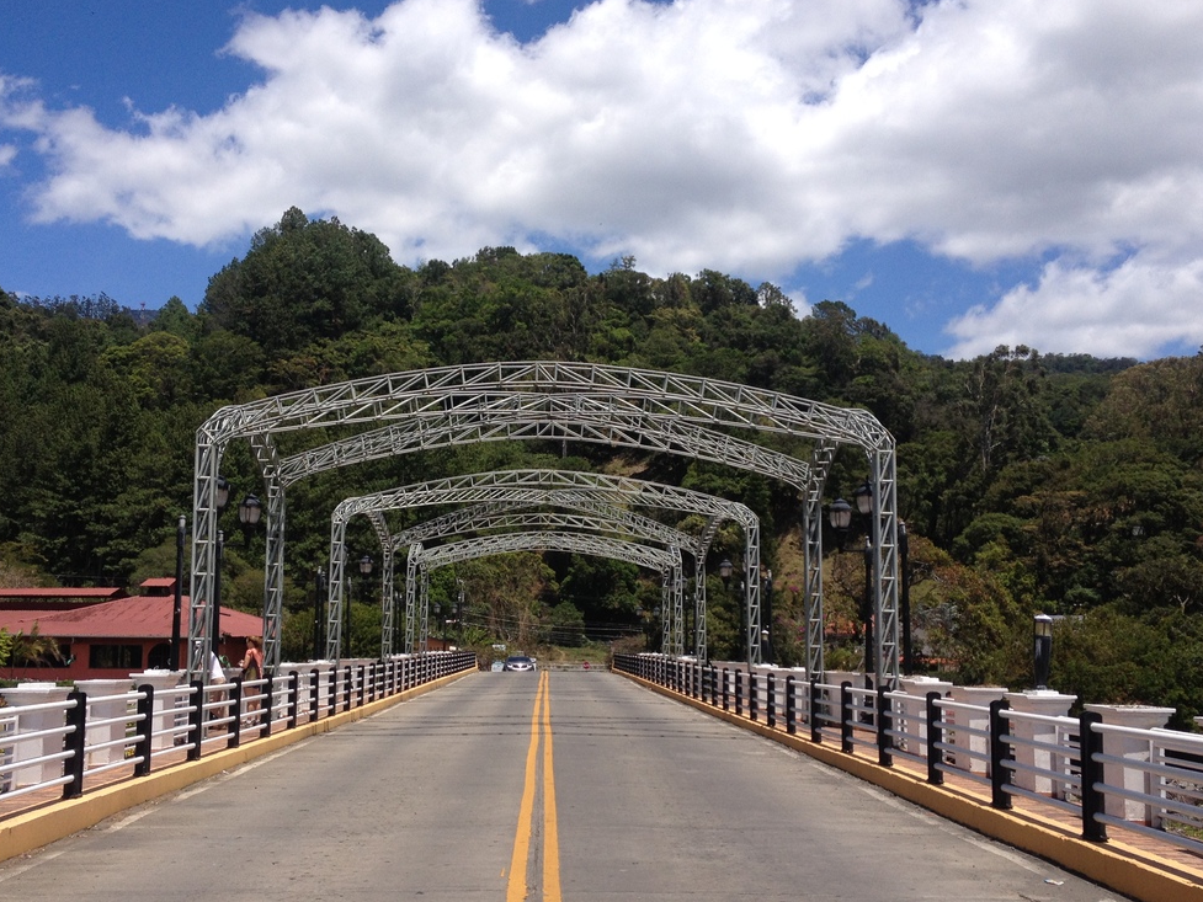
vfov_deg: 33.6
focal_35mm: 43
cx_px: 565
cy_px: 511
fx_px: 1495
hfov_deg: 43.8
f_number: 2.4
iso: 50
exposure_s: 1/2304
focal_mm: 4.28
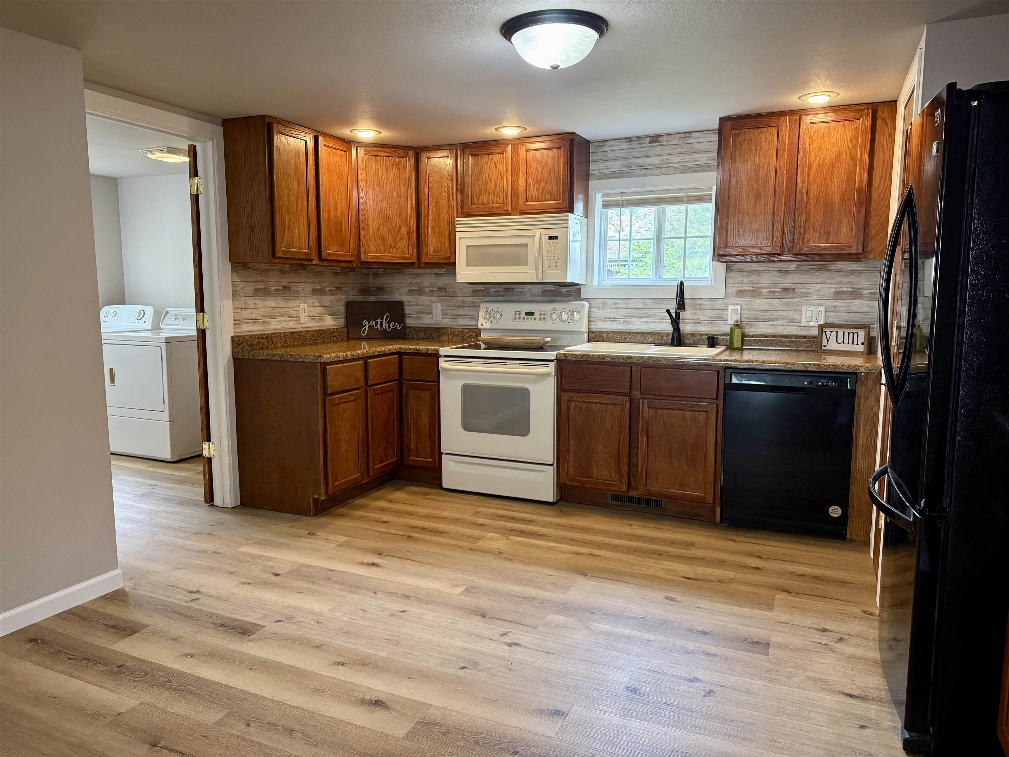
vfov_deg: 56.8
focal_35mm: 24
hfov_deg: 71.6
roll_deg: -0.1
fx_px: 700
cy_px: 378
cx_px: 504
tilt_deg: -6.8
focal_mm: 6.76
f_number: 1.78
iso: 400
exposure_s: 1/120
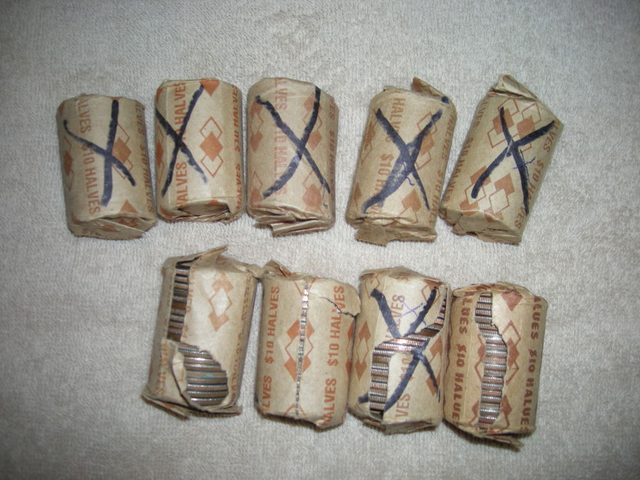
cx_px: 320
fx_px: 647
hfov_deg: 52.6
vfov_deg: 40.7
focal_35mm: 35
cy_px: 240
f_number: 5.7
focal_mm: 5.7
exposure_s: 1/60
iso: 50
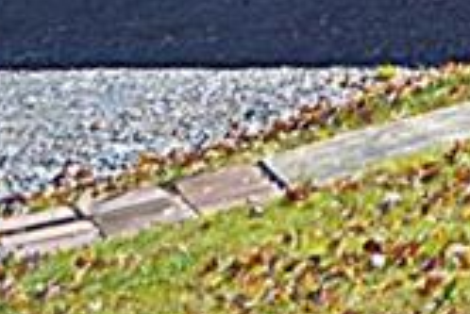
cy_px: -580
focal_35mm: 222
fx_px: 2901
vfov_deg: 5.8
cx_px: 1271
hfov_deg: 8.2
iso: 200
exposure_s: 1/500
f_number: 4
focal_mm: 24
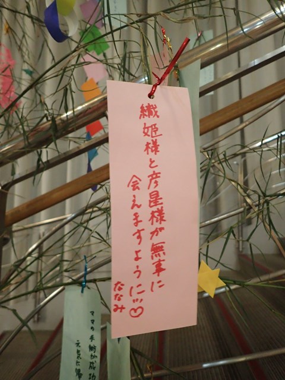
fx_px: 274
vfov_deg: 69.4
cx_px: 142
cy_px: 190
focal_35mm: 25
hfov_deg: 54.9
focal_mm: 4.5
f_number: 2
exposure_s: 1/30
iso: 500
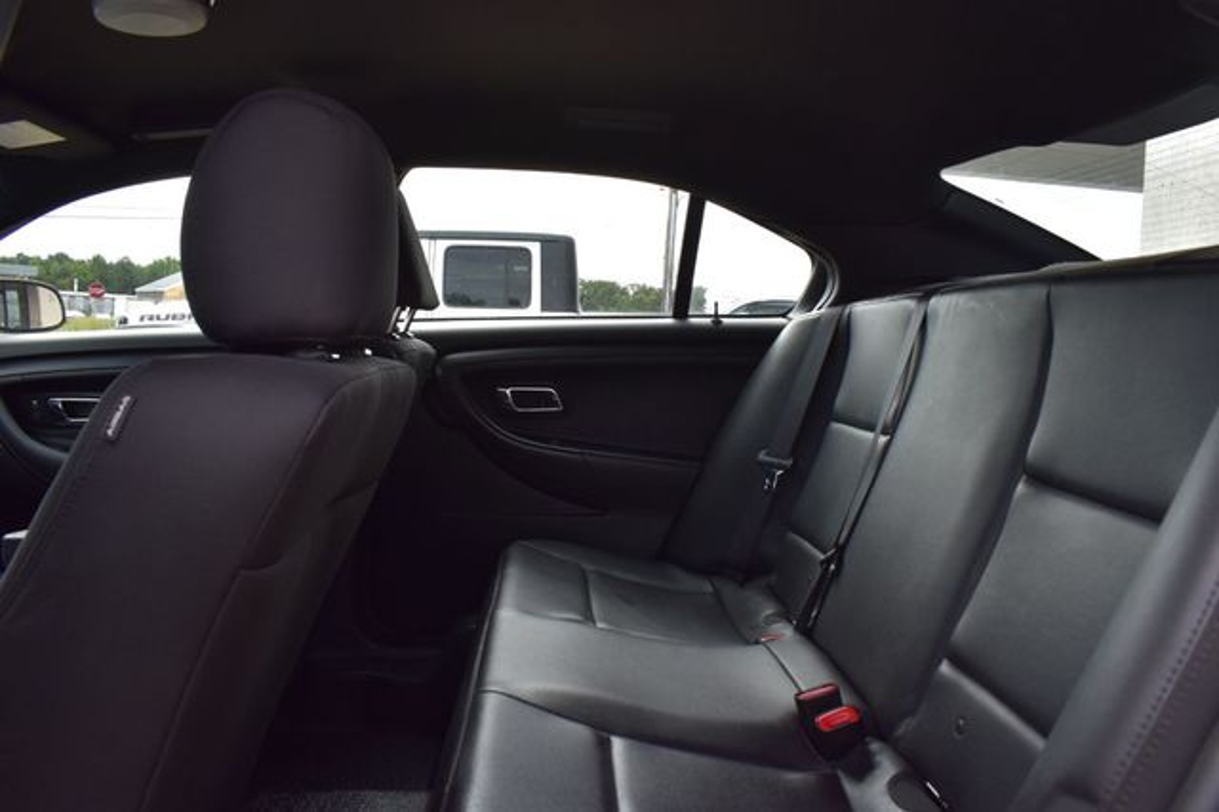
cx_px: 610
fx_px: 914
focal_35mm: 27
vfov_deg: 47.9
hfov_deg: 67.4
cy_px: 406
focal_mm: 18
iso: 400
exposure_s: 1/250
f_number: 10
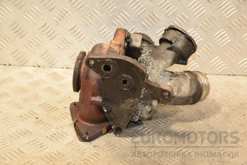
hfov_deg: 27.0
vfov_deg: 18.2
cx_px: 124
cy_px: 82
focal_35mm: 75
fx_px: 515
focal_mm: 50
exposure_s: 1/125
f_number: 5
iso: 800
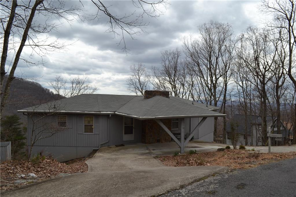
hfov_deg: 67.4
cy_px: 98
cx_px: 148
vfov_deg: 47.9
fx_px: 222
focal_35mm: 27
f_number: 9
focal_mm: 18
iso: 100
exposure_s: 1/200
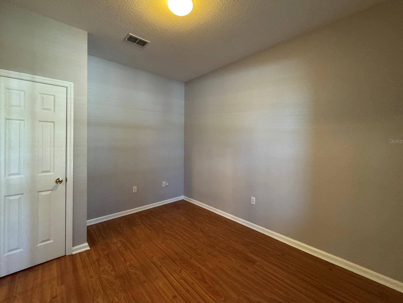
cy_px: 141
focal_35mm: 15
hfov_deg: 98.2
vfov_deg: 81.6
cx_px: 198
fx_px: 175
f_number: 2.2
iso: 800
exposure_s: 1/60
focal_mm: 2.22
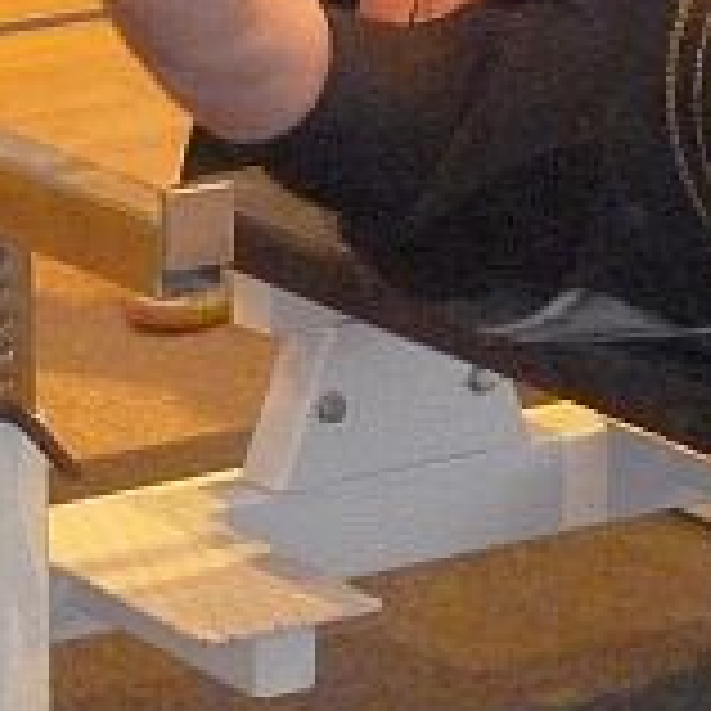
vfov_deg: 7.0
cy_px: 54
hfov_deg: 7.0
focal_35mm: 250
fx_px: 5809
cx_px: 342
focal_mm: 10
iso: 1000
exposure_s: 1/60
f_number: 4.4
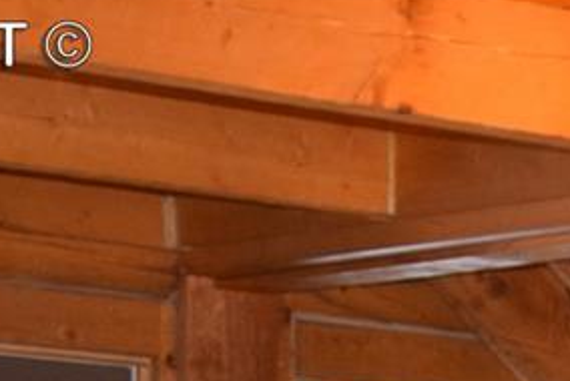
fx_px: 3249
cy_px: 1069
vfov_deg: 6.3
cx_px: 1079
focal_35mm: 205
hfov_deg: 9.5
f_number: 4.5
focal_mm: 24
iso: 800
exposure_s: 1/80
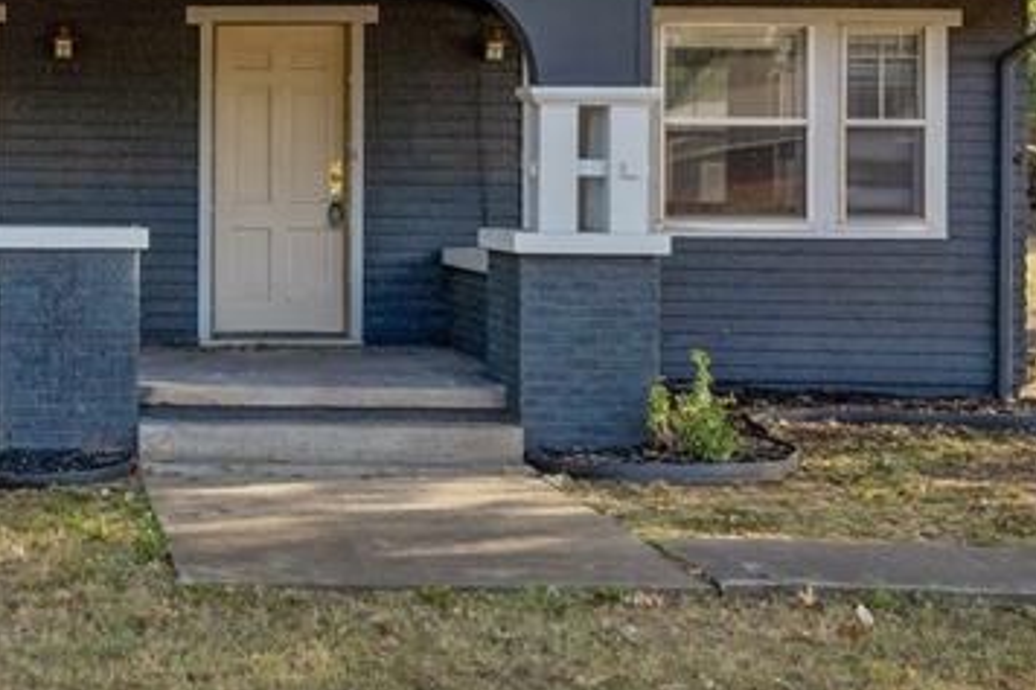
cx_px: -13
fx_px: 1985
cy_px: 157
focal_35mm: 69
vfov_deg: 19.5
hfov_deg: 27.5
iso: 250
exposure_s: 1/800
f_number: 8
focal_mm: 24
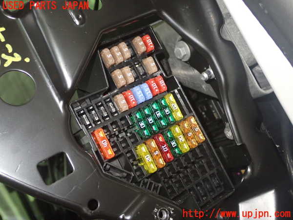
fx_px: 372
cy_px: 110
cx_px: 146
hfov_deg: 42.9
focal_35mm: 44
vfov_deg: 32.9
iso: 800
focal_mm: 7.84
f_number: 2.9
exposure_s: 1/13
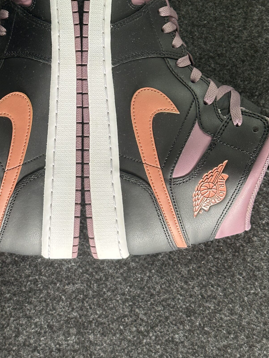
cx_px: 82
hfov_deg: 19.1
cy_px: 92
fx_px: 798
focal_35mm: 77
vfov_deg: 25.1
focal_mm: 6.86
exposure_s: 1/50
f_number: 1.78
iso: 200
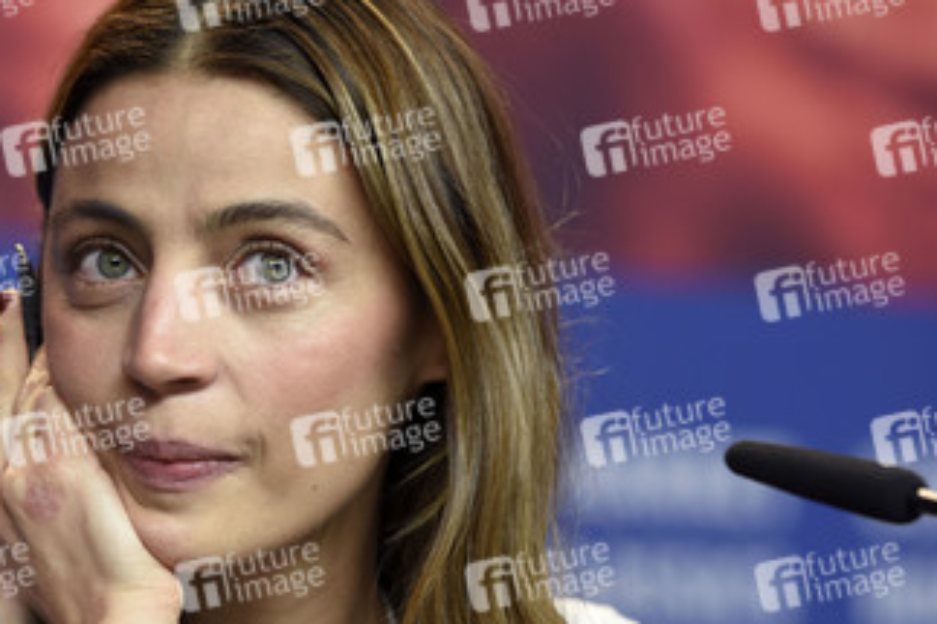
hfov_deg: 6.0
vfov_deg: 4.0
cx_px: 289
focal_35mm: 346
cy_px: 360
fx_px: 8993
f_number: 3.5
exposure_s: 1/250
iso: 640
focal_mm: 165
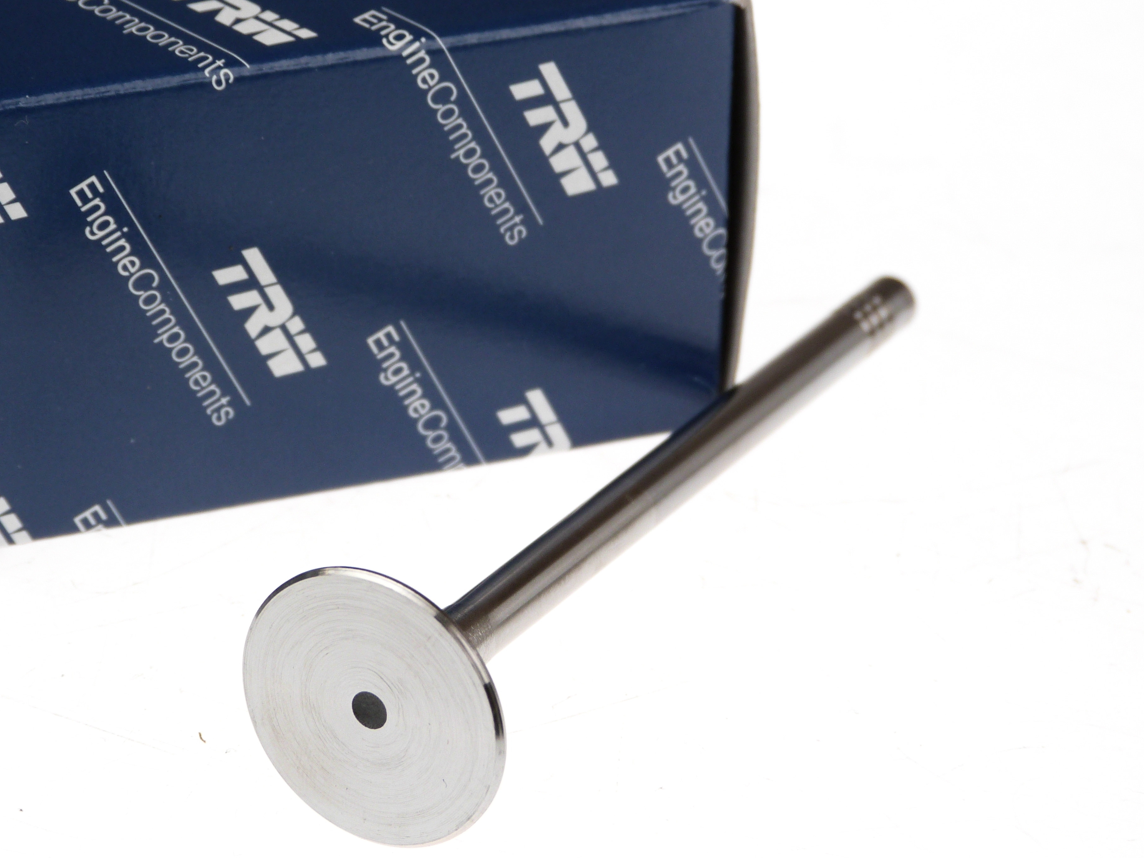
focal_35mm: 143
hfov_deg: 13.8
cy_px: 459
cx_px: 572
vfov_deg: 10.4
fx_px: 4726
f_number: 3.6
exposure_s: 1/125
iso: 100
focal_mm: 23.5
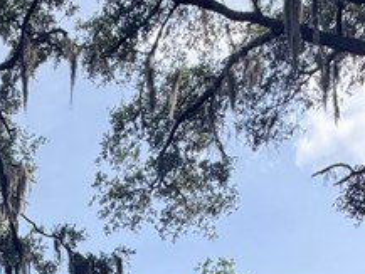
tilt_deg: +0.7
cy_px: 619
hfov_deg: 26.9
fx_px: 696
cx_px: -39
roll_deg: -0.1
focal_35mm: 66
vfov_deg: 15.3
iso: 40
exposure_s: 1/607
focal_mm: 2.22
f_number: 2.2
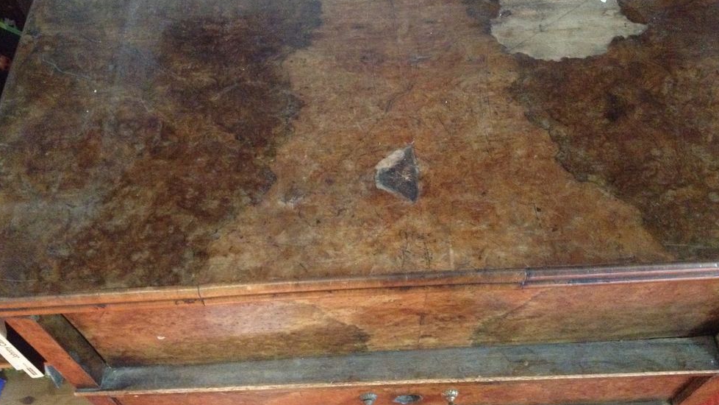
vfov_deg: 30.4
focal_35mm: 39
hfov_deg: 51.6
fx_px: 743
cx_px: 362
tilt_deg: -54.4
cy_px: 177
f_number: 2.4
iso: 800
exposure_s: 1/15
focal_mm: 4.28
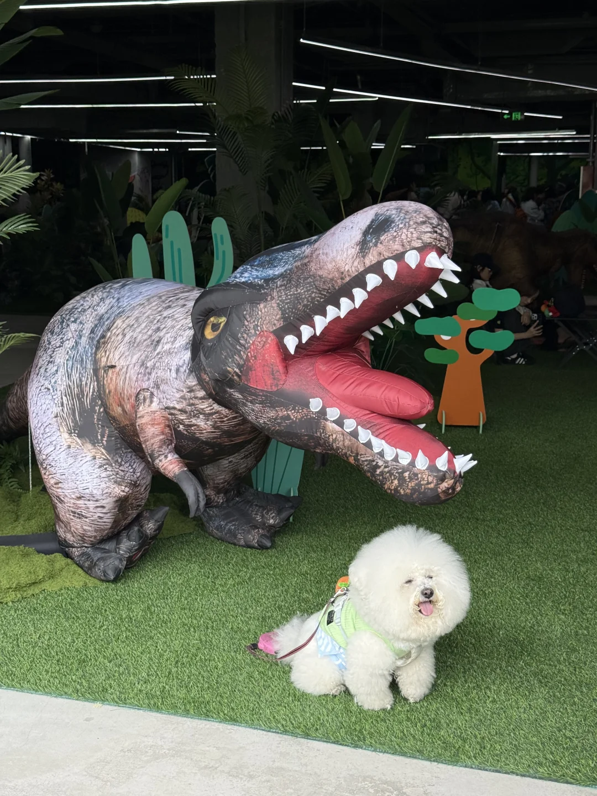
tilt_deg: -9.9
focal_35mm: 48
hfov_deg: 30.3
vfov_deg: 39.7
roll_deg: -1.7
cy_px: 398
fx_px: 1104
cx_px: 298
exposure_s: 1/336
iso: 64
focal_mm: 6.76
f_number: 1.78
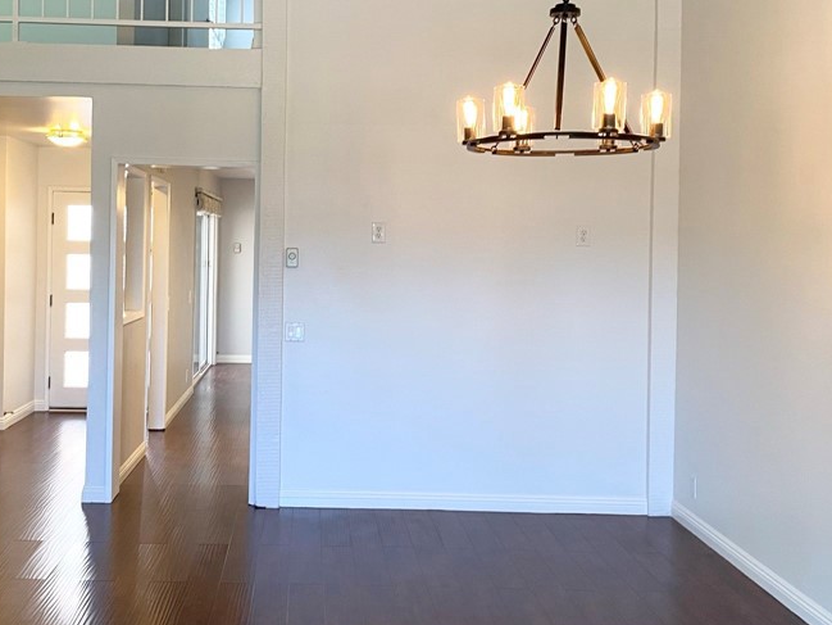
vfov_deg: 35.0
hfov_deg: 45.4
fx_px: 986
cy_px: 246
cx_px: 309
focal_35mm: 41
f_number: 1.8
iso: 100
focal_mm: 4.25
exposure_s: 1/60
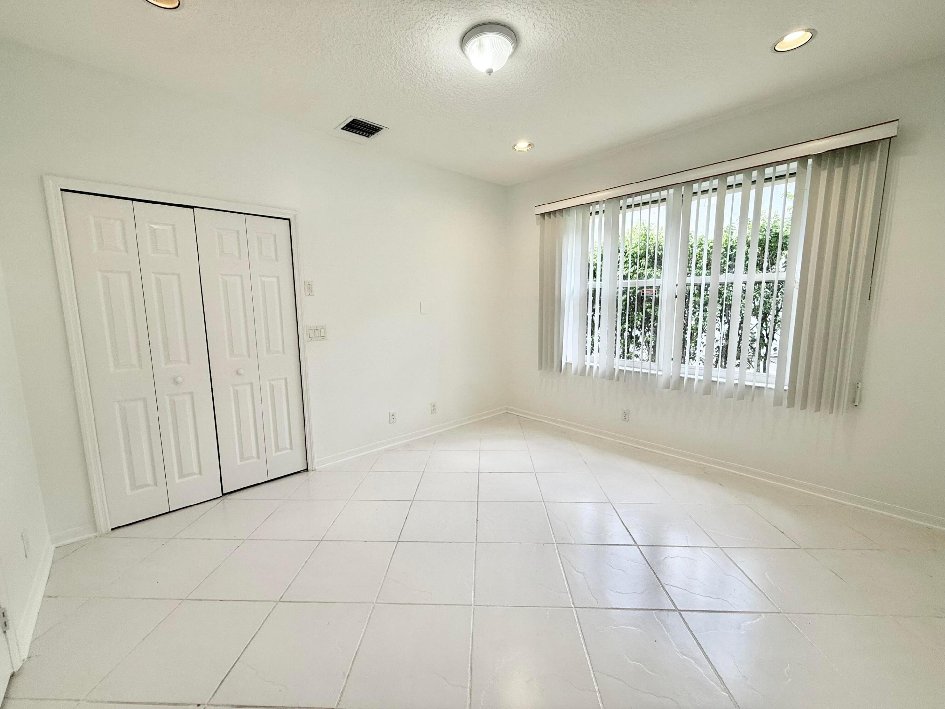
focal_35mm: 14
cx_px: 472
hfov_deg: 102.1
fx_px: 382
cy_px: 354
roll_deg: +0.6
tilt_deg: -6.8
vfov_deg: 85.7
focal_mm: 2.22
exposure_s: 1/120
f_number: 2.2
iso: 50
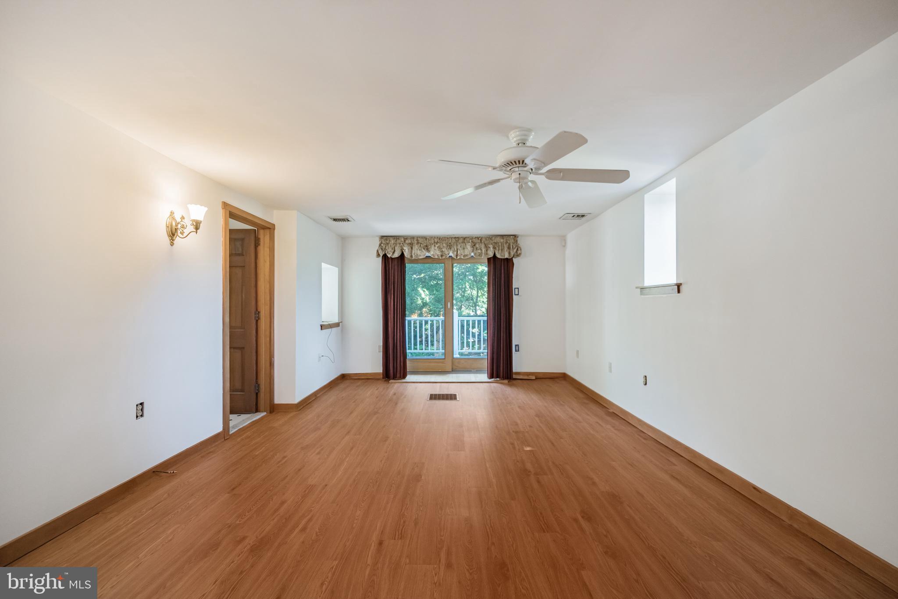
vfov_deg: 81.2
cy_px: 300
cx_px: 449
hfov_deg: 104.3
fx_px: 349
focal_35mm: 14
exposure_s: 1/20
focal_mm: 14
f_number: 5.6
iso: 640
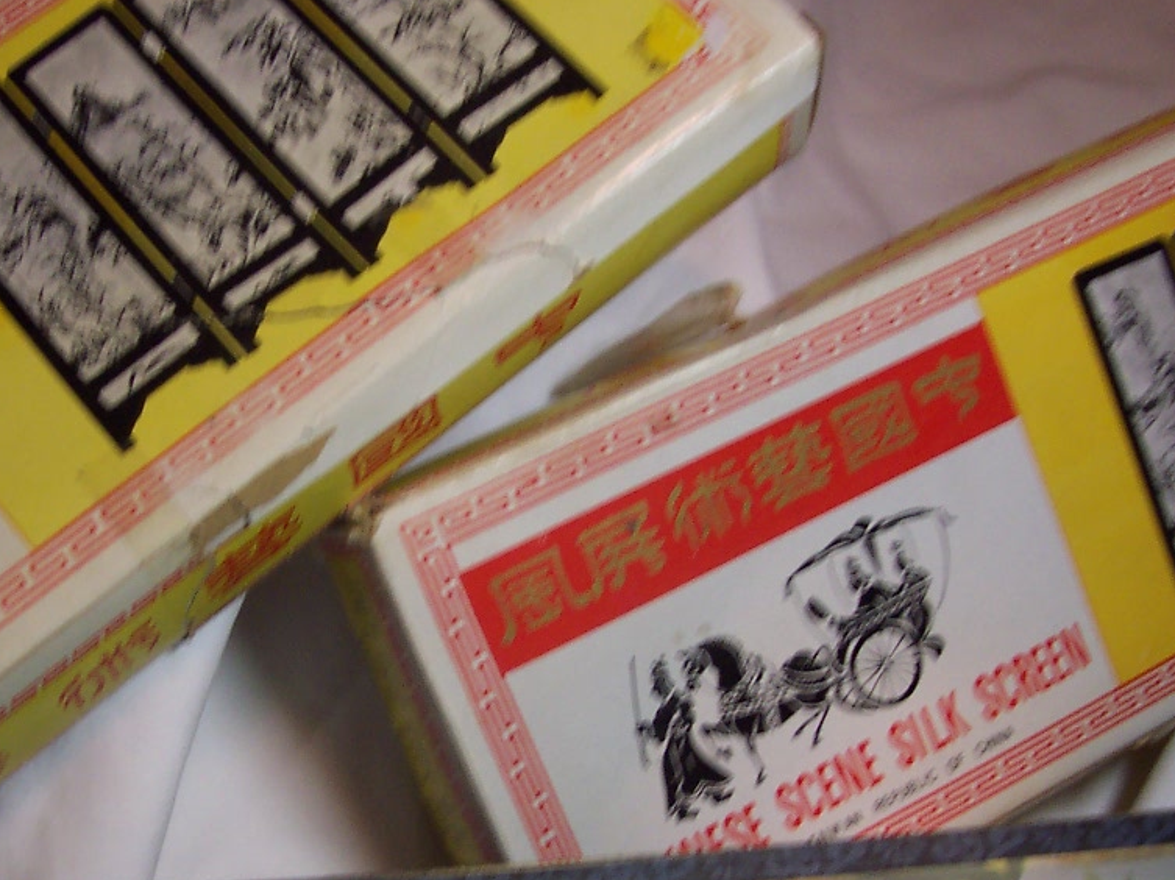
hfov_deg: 32.6
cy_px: 627
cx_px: 462
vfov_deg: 24.6
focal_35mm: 59
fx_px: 2002
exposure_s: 1/45
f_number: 2.8
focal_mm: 5.6
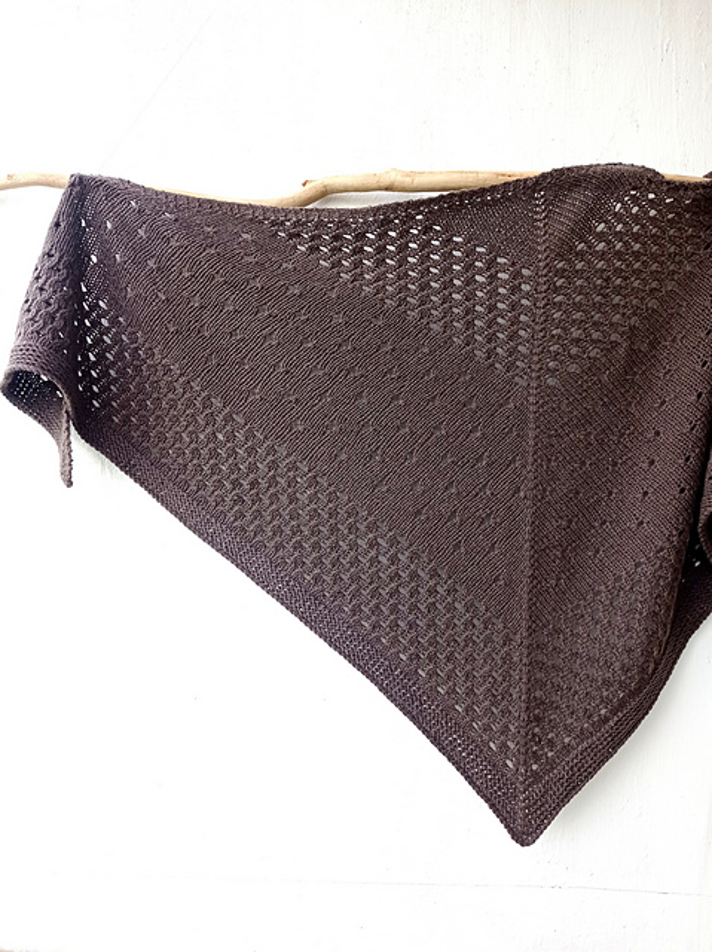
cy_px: 476
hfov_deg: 49.7
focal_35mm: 28
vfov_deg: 63.5
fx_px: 769
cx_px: 356
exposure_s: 1/461
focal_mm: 4.74
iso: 100
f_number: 1.79
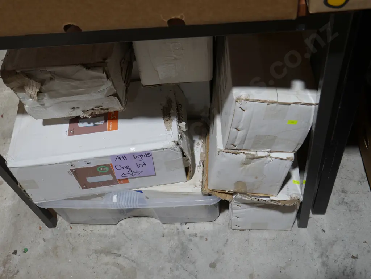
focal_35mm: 38
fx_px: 407
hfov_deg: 49.0
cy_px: 140
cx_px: 186
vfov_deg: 37.8
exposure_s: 1/60
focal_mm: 19
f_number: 4.1
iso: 200
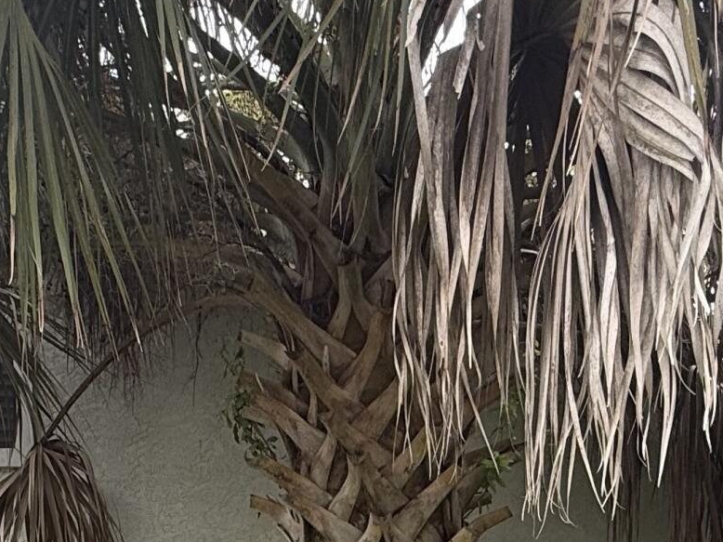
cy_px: 872
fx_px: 1128
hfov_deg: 35.3
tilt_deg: -2.0
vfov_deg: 21.4
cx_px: 254
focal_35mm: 54
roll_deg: +0.2
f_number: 2.2
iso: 50
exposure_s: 1/351
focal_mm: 2.22
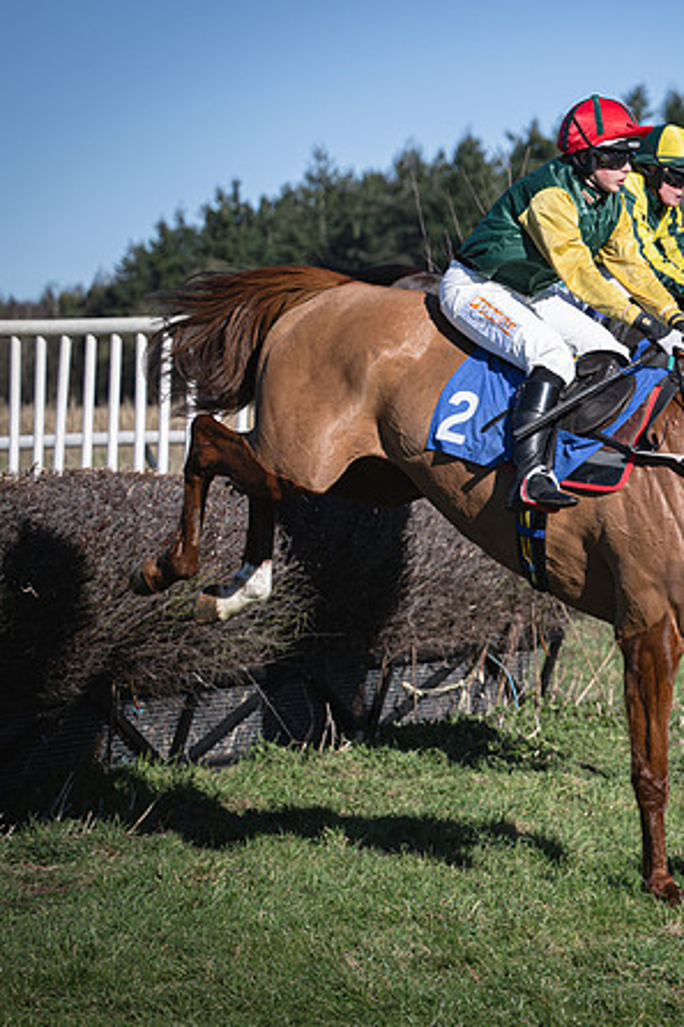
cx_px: 828
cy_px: 375
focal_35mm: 147
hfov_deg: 9.2
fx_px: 4192
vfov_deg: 14.0
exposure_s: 1/2000
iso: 100
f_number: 2.8
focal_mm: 70
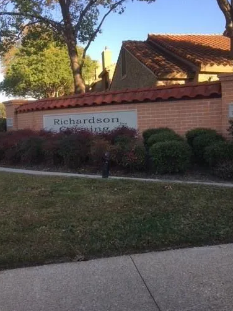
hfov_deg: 38.6
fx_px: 332
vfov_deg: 50.2
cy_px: 155
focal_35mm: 37
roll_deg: +0.6
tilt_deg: -4.4
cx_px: 122
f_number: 2.2
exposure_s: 1/333
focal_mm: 4.15
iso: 25
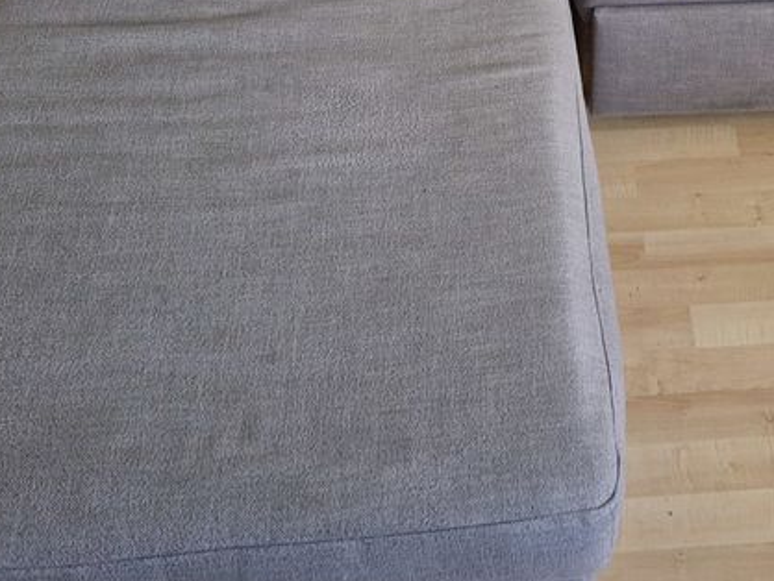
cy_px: -41
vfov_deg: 24.9
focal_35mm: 55
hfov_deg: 33.7
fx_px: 1230
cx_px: 635
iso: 800
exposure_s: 1/100
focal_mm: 5.4
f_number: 1.8
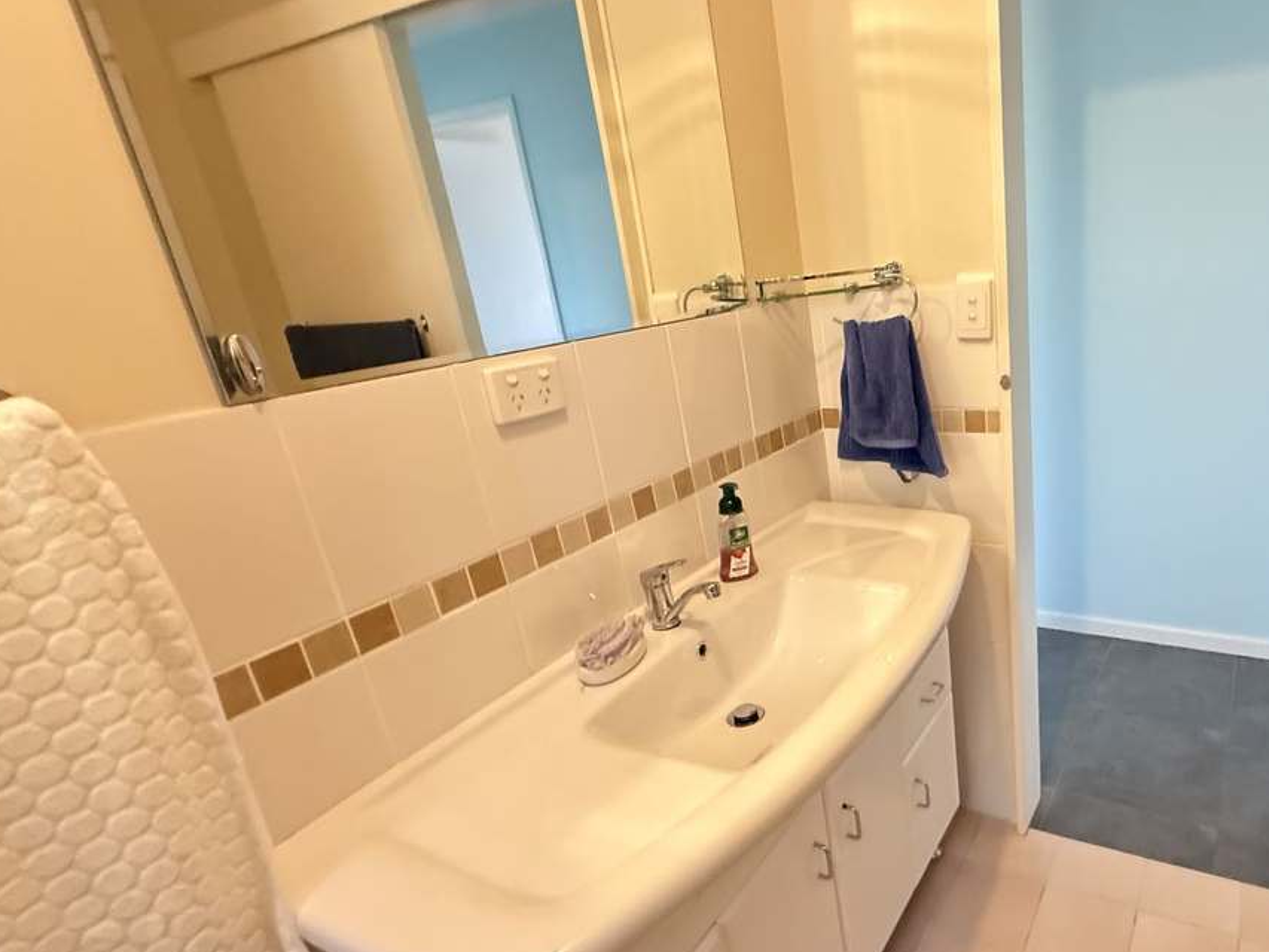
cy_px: 510
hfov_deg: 75.5
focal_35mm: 21
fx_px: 770
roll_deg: +6.3
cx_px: 885
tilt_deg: -18.8
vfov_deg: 63.4
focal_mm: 2.22
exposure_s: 1/60
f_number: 2.2
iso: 1000
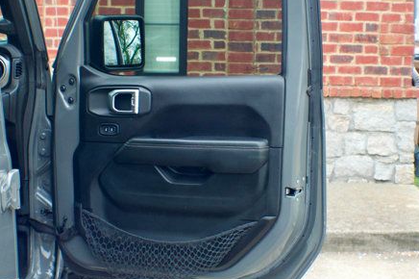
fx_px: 1279
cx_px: 214
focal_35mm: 110
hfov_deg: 18.6
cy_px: 102
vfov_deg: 12.4
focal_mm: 50
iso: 1000
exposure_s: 1/160
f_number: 6.3
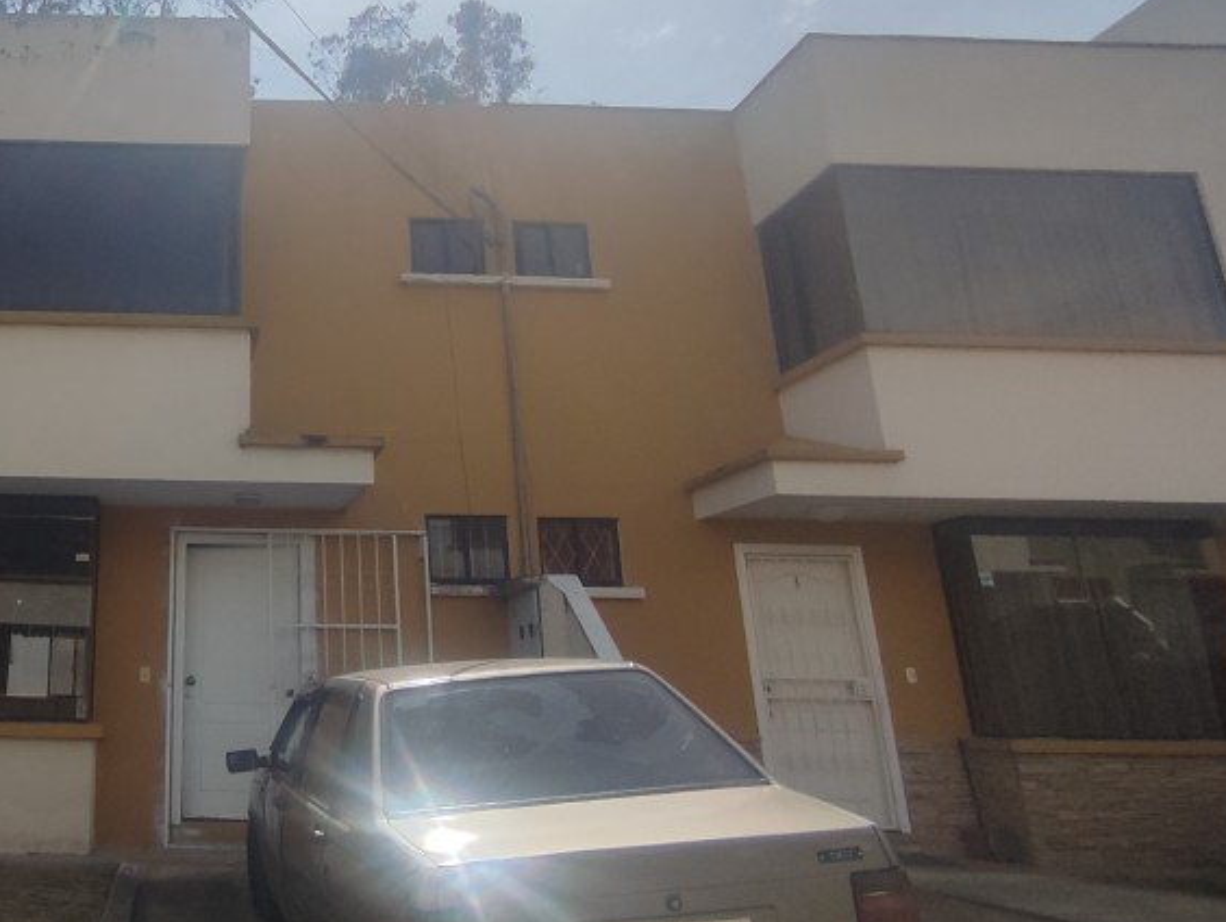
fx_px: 1028
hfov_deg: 56.0
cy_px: 426
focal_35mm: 29
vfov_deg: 48.3
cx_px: 202
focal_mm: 1.65
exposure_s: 1/4728
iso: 50
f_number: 2.2
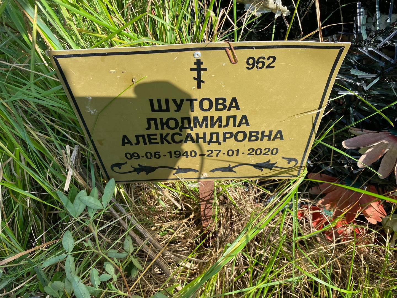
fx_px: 298
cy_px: 149
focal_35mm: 26
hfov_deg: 67.3
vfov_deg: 53.1
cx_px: 198
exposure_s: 1/919
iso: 32
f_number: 1.8
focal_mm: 4.25
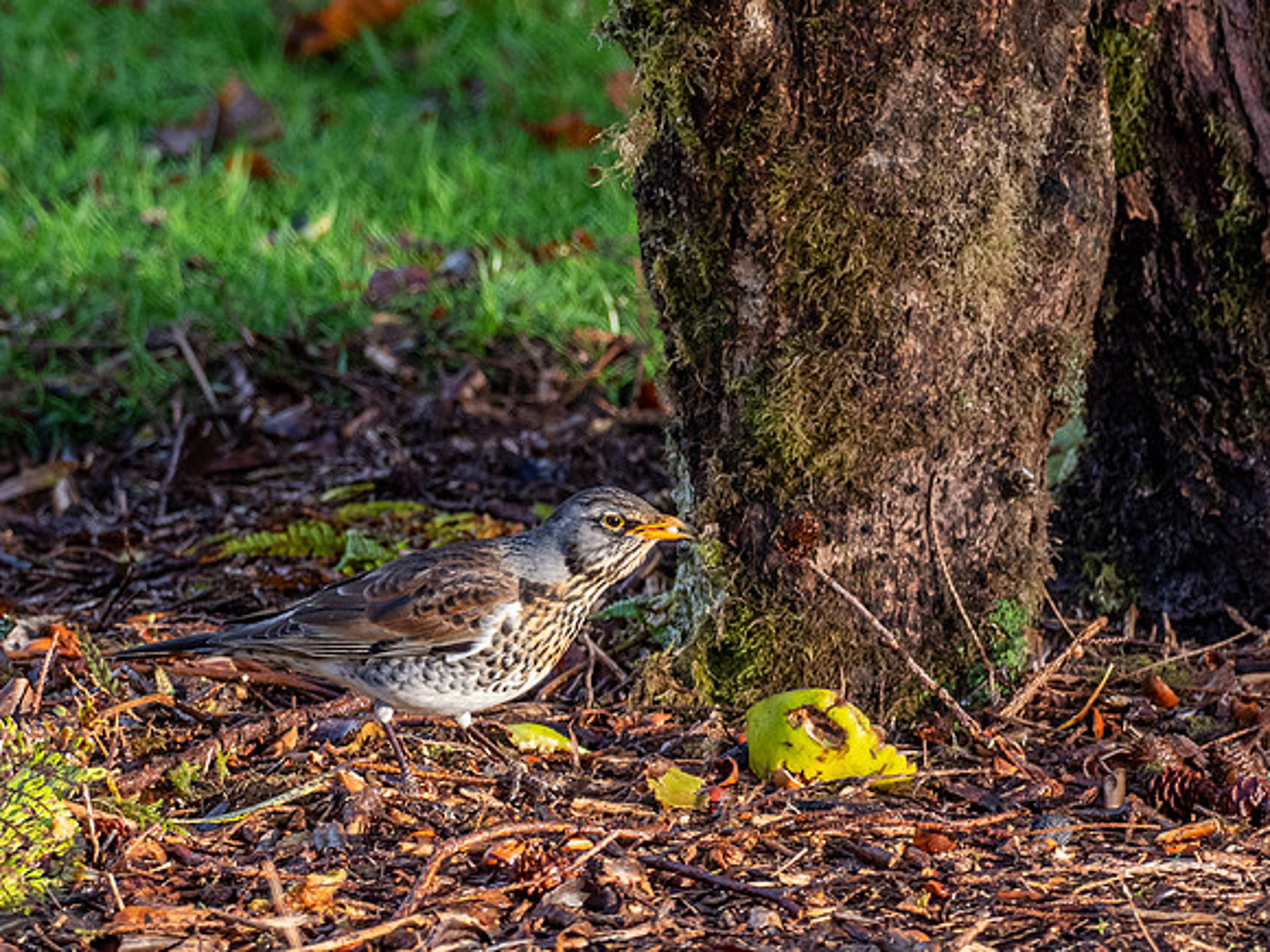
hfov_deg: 2.0
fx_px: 36576
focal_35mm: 997
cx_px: 534
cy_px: 552
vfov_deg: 1.5
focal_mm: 300
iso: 800
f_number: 4.5
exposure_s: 1/640
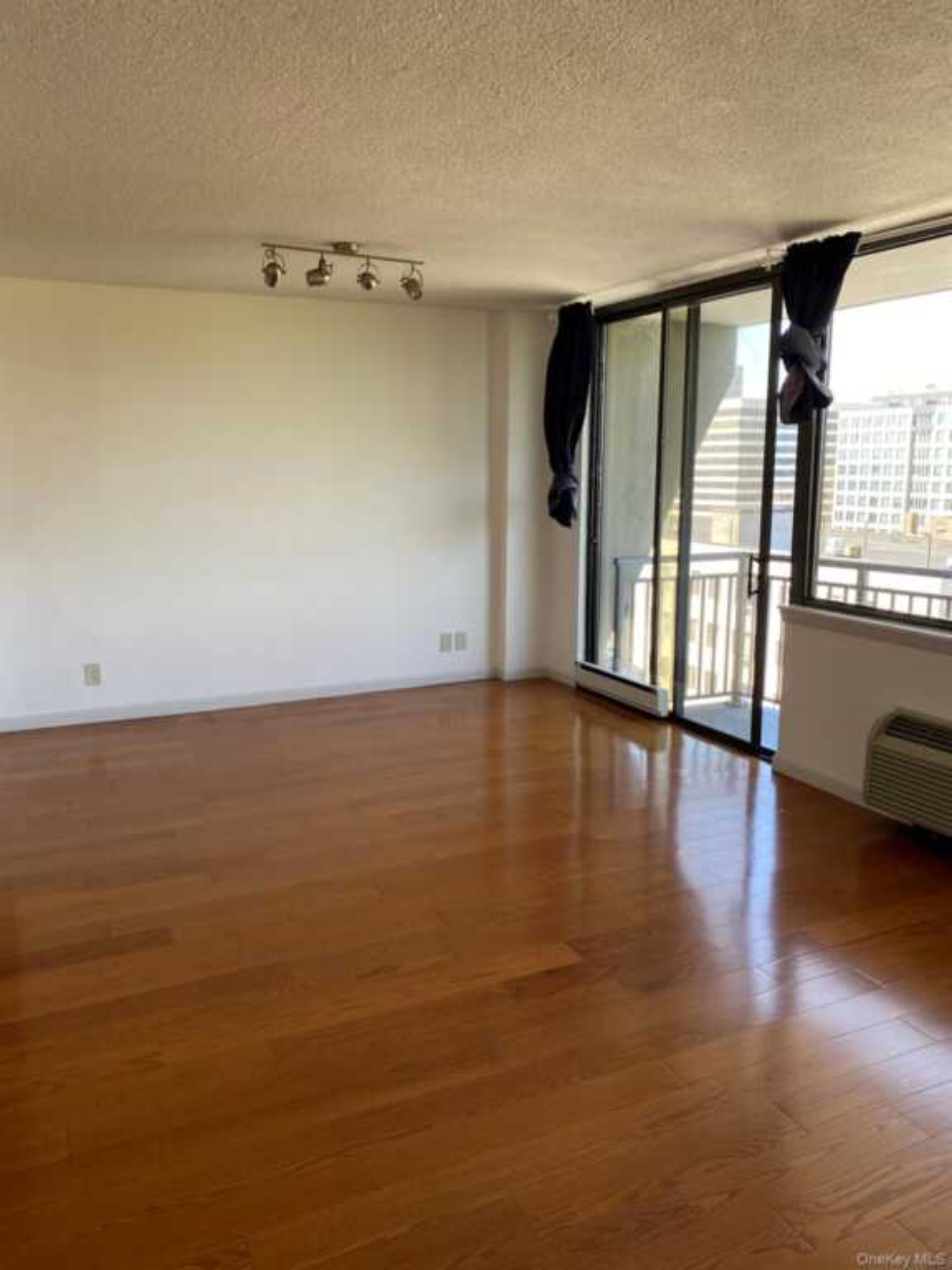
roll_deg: -0.6
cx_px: 476
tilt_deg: -8.5
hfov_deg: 53.1
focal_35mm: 26
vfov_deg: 67.3
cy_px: 635
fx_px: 953
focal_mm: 4.25
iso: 80
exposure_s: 1/121
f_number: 1.8
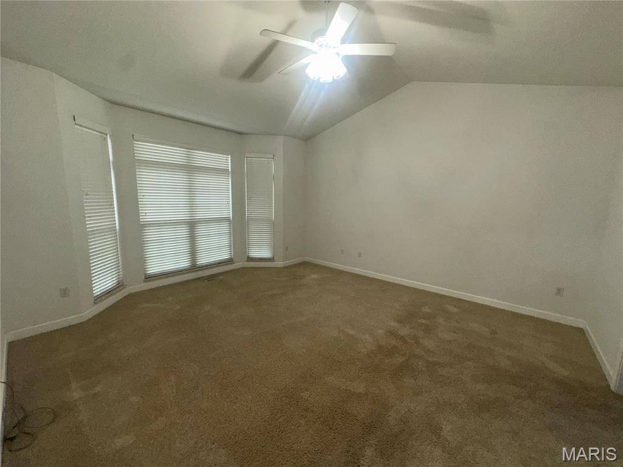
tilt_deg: -7.9
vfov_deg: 85.7
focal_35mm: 14
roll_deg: -1.3
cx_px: 312
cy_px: 234
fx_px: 252
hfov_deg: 102.1
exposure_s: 1/60
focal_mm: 2.22
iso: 100
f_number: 2.2
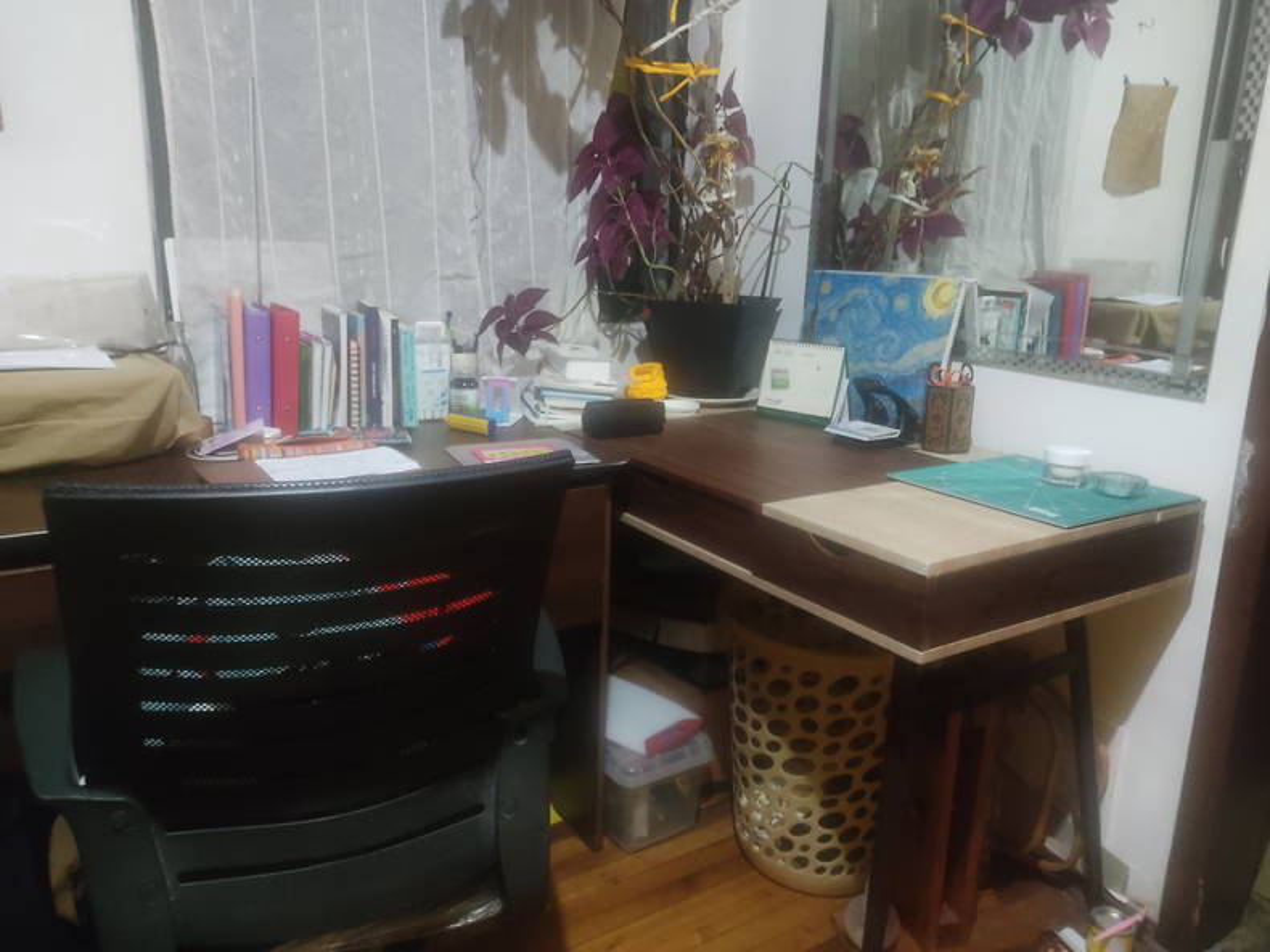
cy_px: 476
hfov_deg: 67.3
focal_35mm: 26
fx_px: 954
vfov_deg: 53.0
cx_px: 635
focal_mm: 4.74
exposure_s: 1/17
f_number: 1.79
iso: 4317
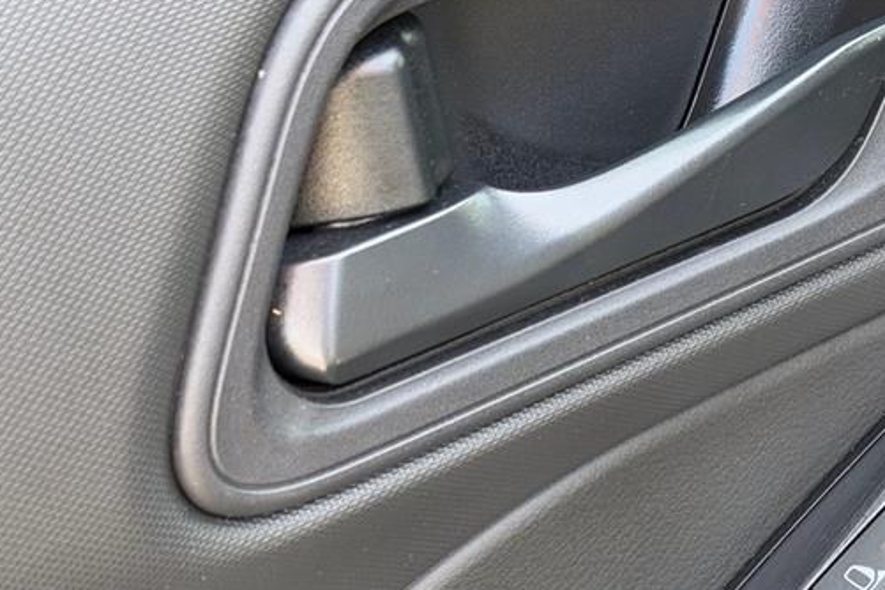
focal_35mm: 102
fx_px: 2507
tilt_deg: -38.6
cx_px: 779
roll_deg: +7.2
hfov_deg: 19.7
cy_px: 666
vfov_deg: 13.1
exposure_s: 1/112
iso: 100
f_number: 1.78
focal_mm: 6.76
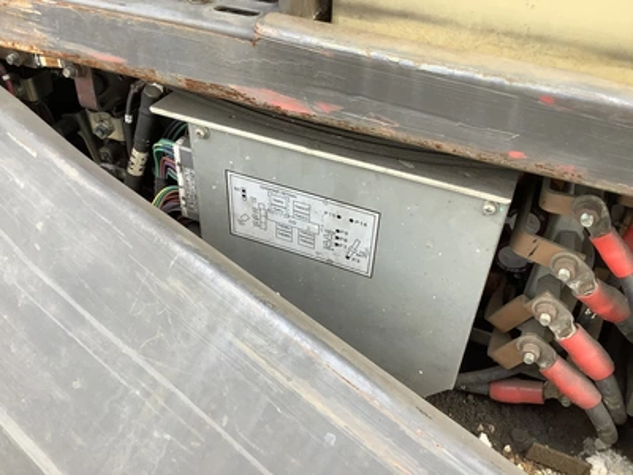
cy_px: 238
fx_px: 567
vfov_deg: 45.4
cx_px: 316
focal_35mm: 31
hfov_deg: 58.4
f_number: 2.4
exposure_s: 1/100
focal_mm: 3.3
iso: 64
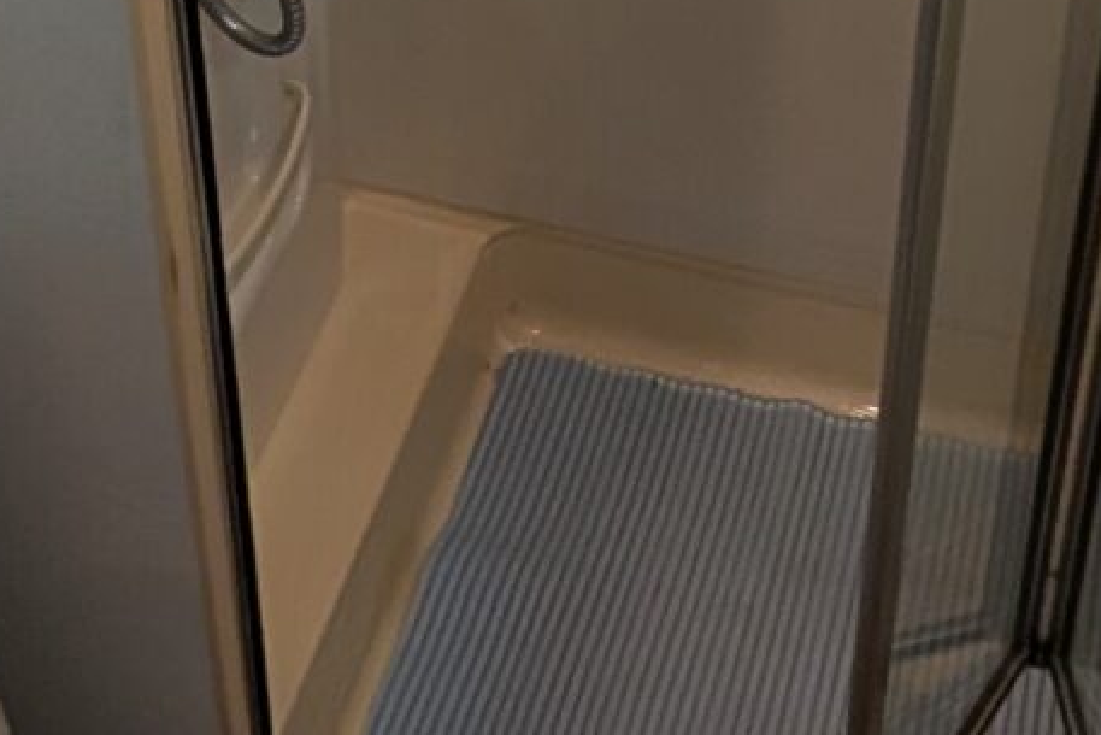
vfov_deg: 17.5
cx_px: 429
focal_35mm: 70
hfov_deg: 28.8
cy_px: -374
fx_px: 2141
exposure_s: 1/33.3
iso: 283
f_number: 1.7
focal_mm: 2.02
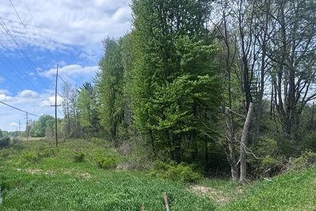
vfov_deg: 40.9
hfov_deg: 55.4
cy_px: 128
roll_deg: +1.6
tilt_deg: +2.8
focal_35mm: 32
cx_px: 73
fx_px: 281
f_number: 2.2
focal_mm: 2.22
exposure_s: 1/1748
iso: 50
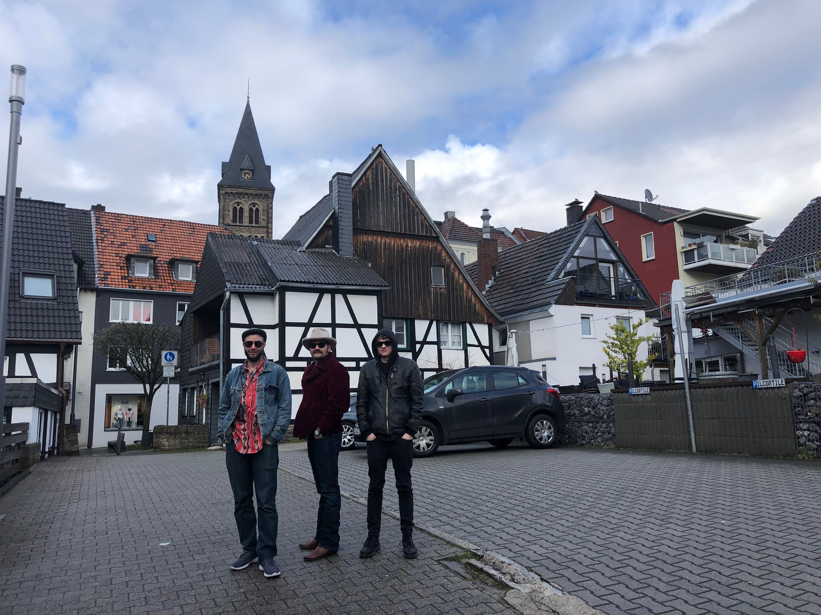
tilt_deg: +9.0
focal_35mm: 28
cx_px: 410
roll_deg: +1.7
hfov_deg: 63.4
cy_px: 308
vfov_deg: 49.7
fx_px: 664
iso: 20
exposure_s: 1/960
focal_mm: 4
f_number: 1.8
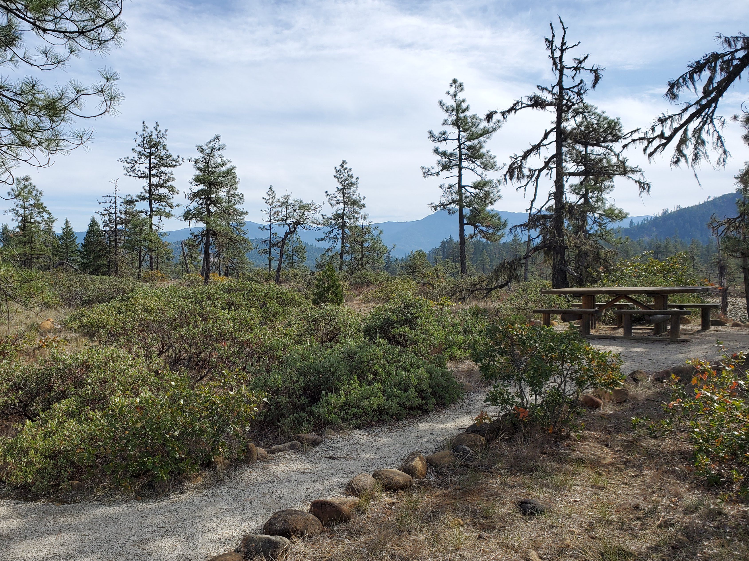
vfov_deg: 45.4
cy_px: 311
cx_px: 326
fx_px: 671
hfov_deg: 58.2
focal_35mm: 31
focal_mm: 4.3
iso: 50
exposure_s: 1/1513
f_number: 2.4
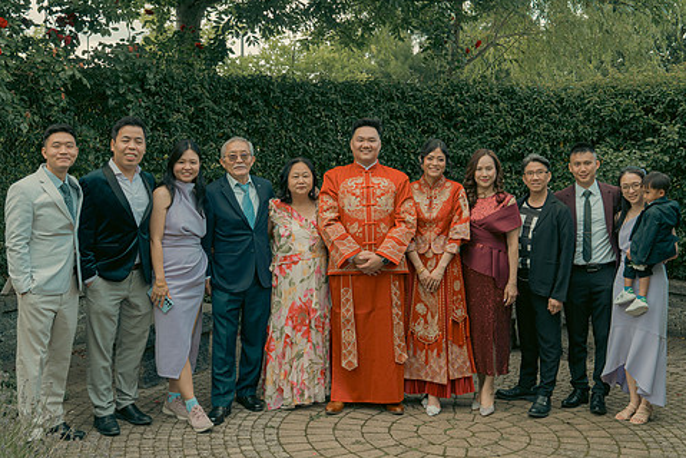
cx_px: 344
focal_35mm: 46
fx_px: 877
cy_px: 187
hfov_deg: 42.7
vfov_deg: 29.2
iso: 400
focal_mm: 38
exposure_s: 1/160
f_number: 5.6
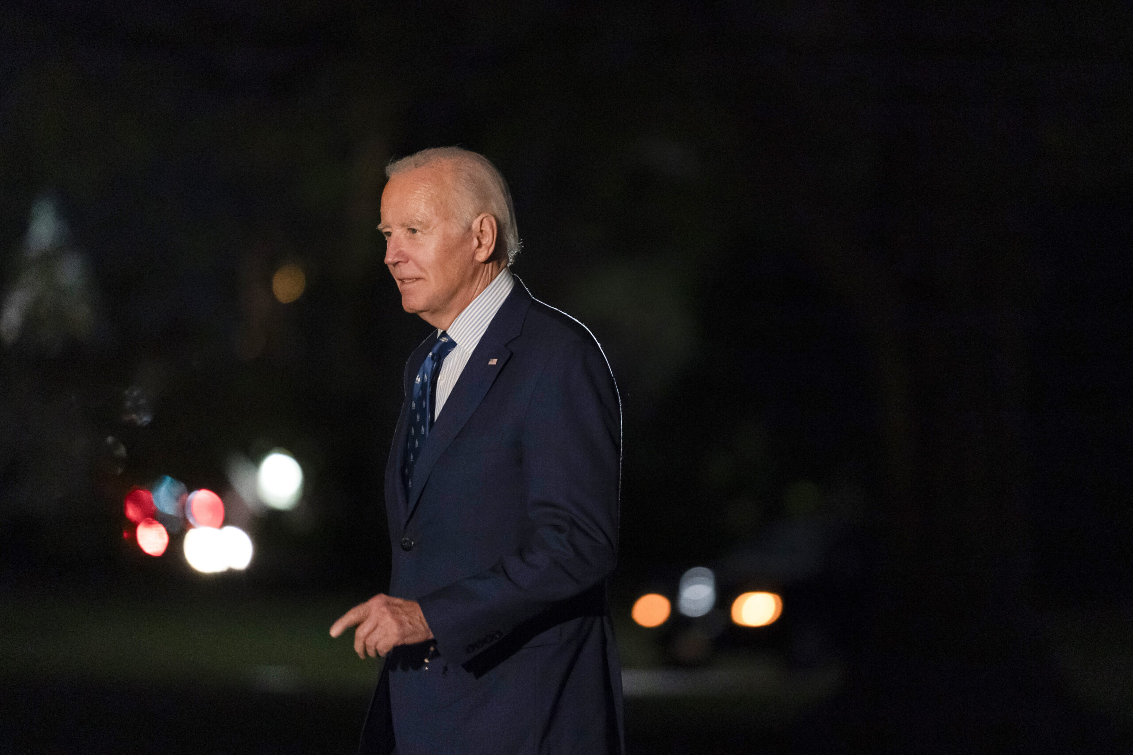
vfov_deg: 6.9
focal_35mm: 200
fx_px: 6294
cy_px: 378
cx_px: 566
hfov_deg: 10.3
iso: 8000
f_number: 2.8
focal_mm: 200
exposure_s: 1/320
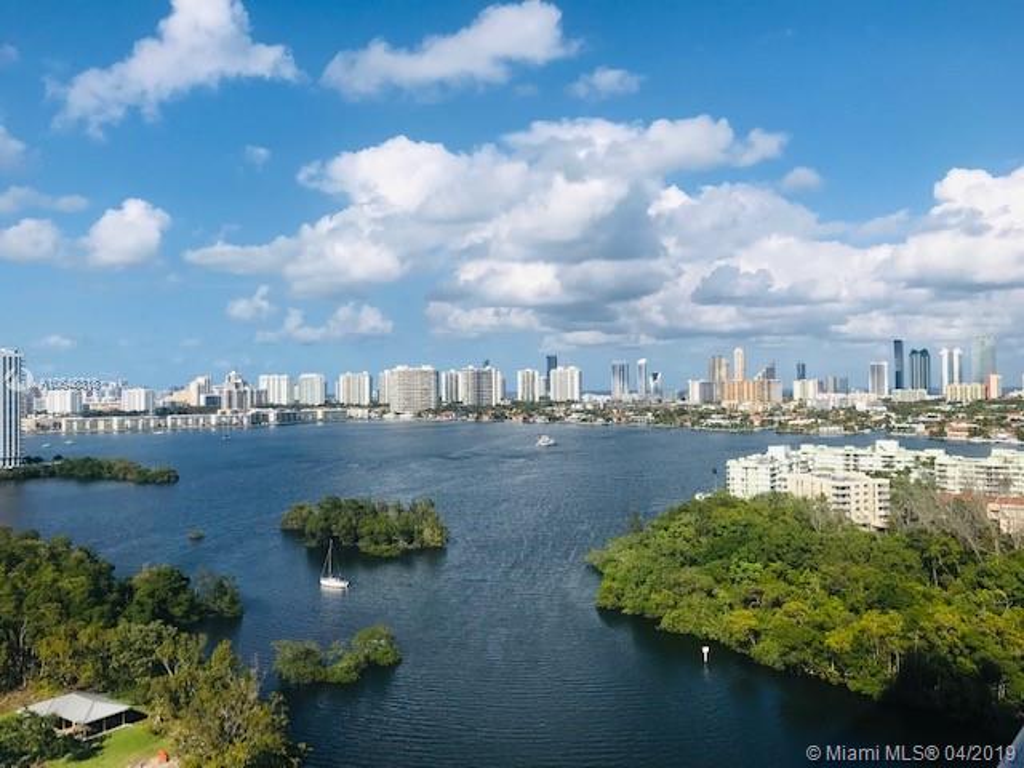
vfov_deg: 49.7
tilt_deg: +0.9
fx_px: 828
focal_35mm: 28
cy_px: 384
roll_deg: +0.4
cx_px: 512
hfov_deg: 63.4
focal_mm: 3.99
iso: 20
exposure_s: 1/4367
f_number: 1.8
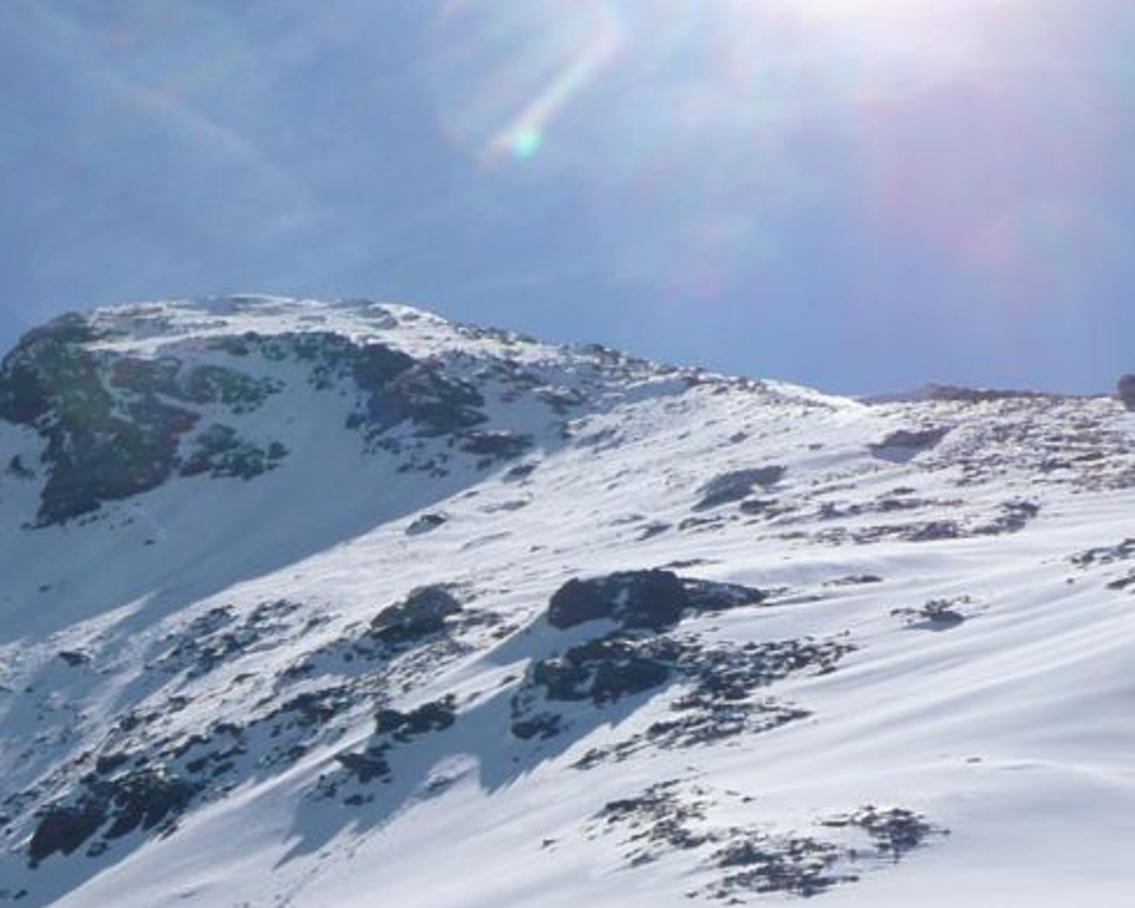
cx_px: -227
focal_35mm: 65
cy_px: 920
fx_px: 2183
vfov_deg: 22.5
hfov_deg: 26.0
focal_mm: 4.6
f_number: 8
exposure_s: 1/500
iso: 100
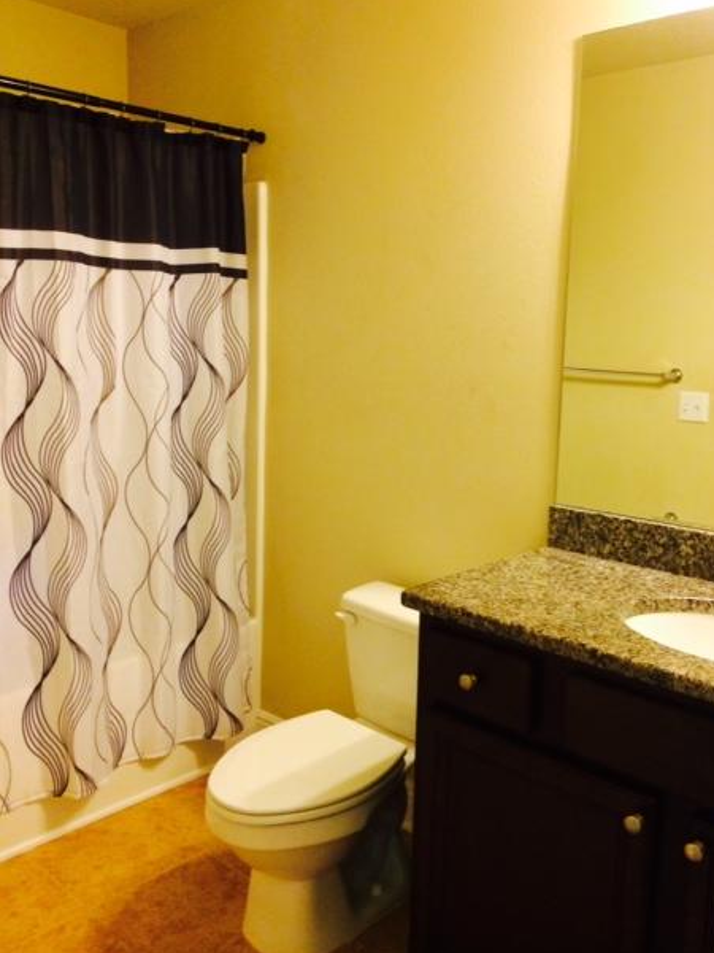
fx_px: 880
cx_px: 379
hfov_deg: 44.1
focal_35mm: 32
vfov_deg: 56.8
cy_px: 451
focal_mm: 4.12
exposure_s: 1/30
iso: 320
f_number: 2.2
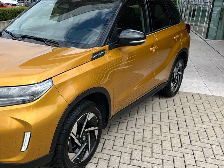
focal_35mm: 41
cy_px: 76
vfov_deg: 35.1
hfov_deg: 44.2
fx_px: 265
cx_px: 55
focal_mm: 5.1
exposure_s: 1/2632
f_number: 1.6
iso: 50
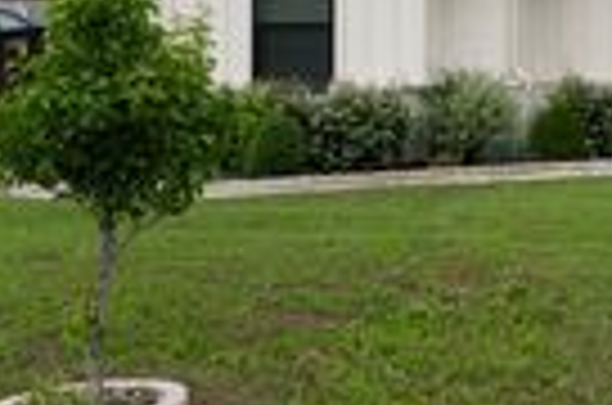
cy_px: 25
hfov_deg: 23.5
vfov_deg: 19.0
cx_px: 900
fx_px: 1187
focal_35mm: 70
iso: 100
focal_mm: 19
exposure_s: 1/60
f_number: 5.6
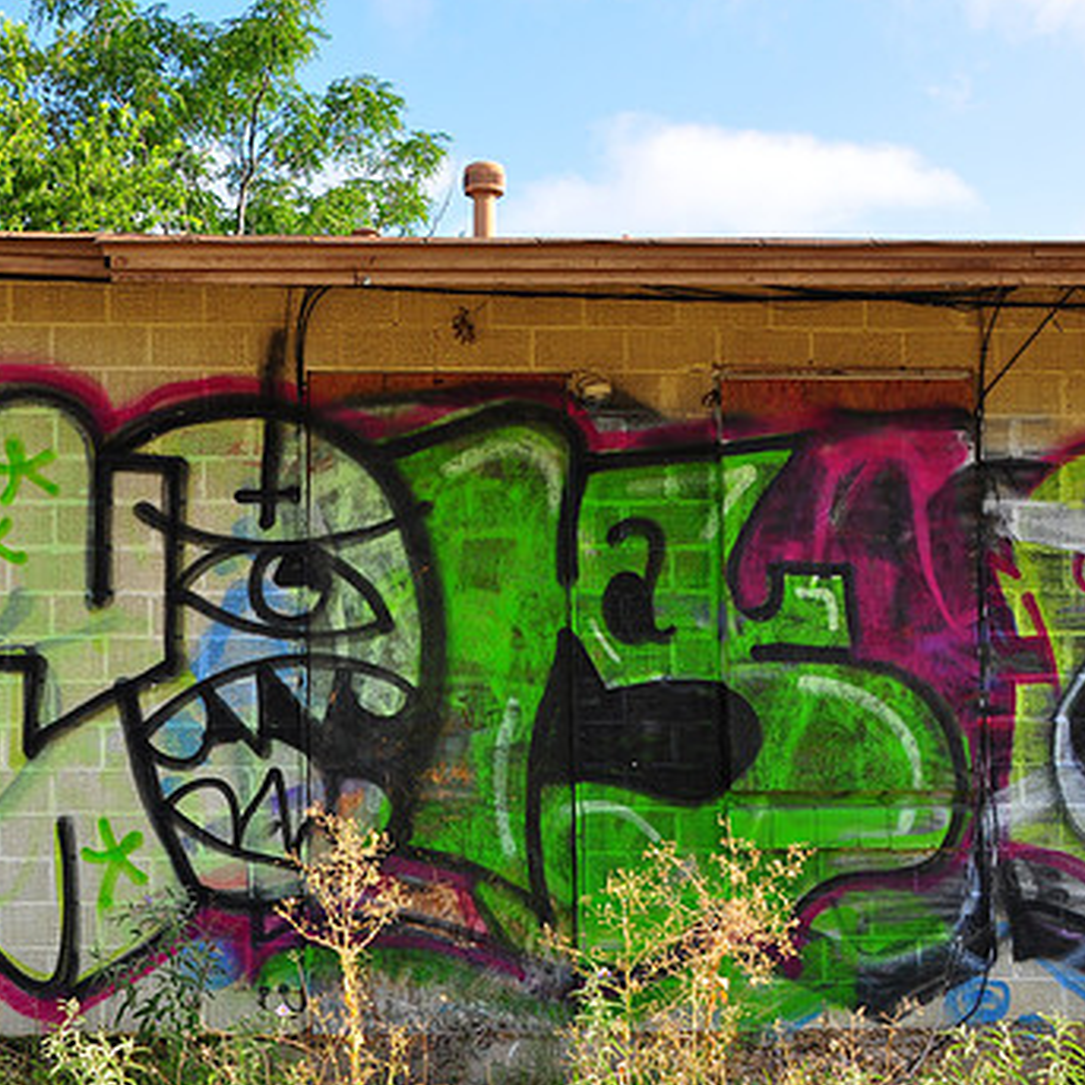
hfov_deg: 30.4
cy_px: 587
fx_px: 1986
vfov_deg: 30.5
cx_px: 414
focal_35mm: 56
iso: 200
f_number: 10
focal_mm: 26
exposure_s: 1/125
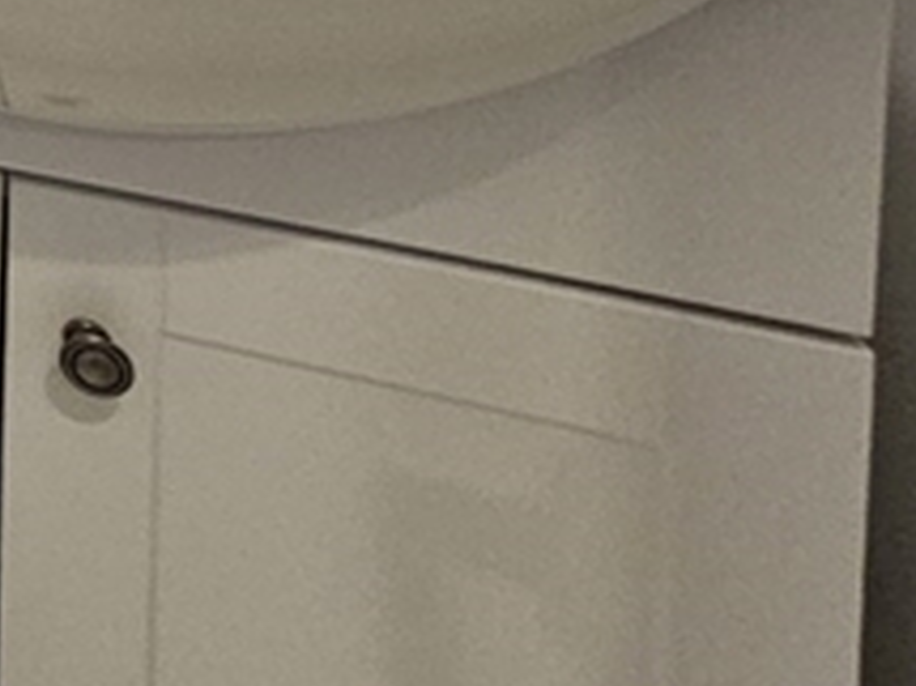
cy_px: -750
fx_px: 1640
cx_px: -1214
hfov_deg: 15.9
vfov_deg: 16.6
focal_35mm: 62
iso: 200
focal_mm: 2.2
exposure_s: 1/60
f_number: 2.2
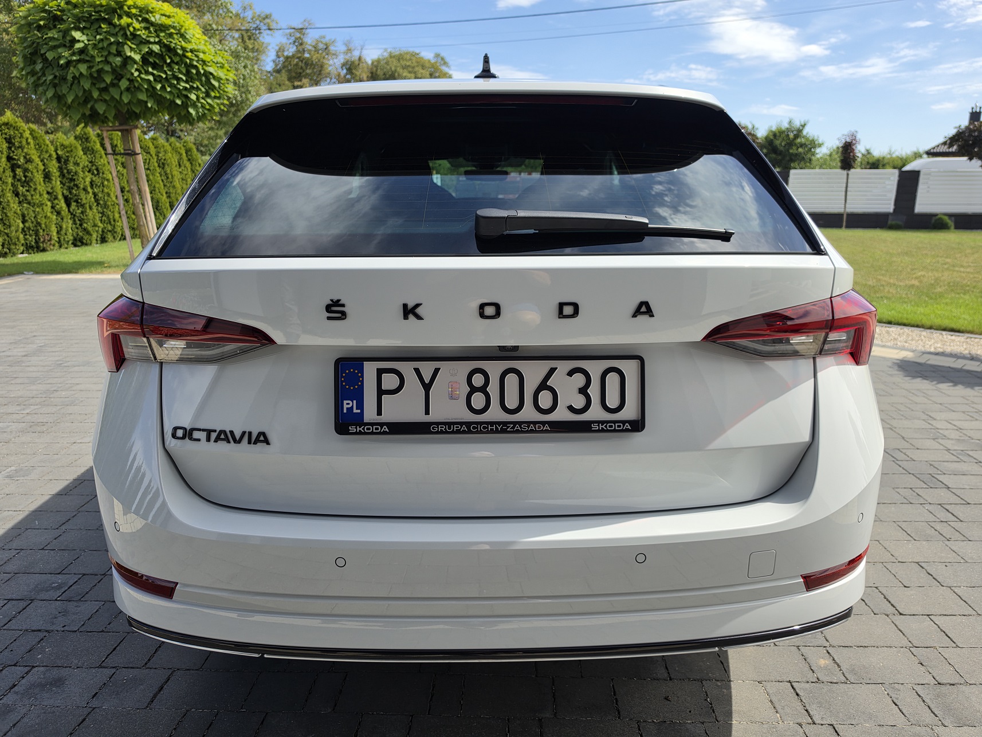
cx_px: 491
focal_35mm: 23
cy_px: 368
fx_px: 653
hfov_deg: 73.9
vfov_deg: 58.9
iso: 64
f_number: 1.4
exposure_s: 1/5015
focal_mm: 6.5
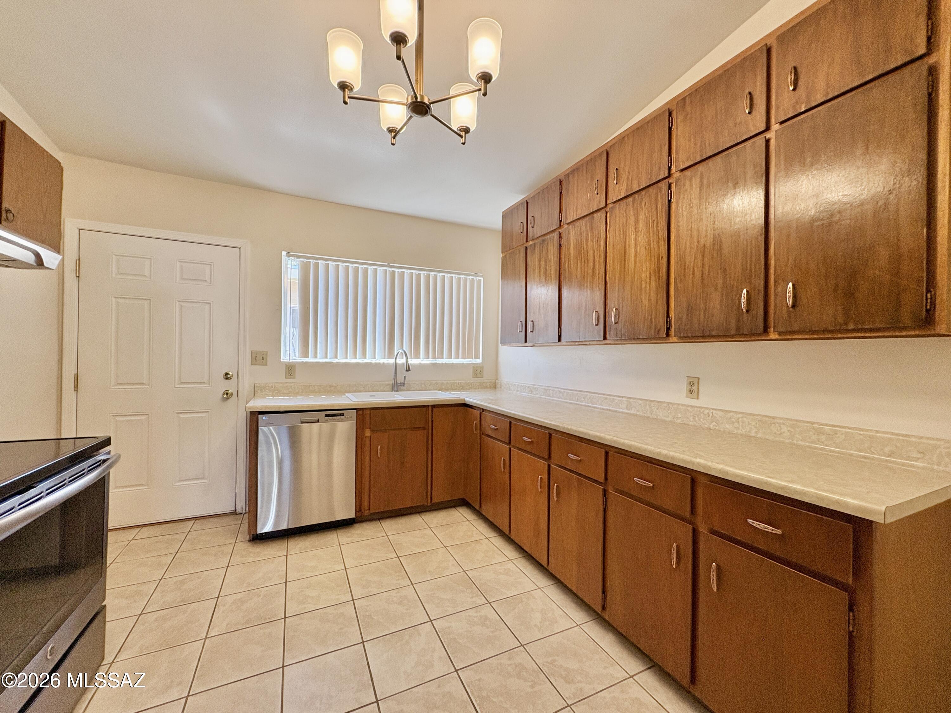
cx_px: 476
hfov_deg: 102.1
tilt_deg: +0.4
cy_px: 356
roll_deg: -0.6
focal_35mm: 14
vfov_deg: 85.7
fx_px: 385
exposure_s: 1/120
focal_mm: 2.22
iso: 160
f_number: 2.2
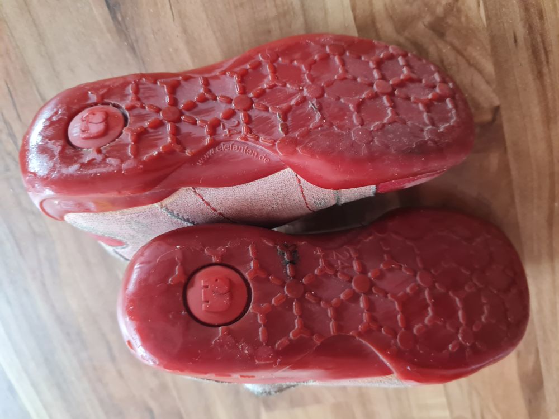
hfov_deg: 67.3
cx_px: 280
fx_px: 420
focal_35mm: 26
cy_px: 210
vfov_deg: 53.1
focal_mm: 5.4
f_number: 1.8
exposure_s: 1/50
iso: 640
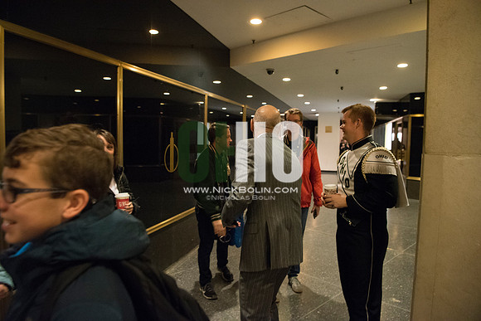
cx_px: 240
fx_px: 321
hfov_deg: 73.7
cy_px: 160
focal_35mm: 24
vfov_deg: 53.2
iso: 10000
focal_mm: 24
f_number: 3.5
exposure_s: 1/60
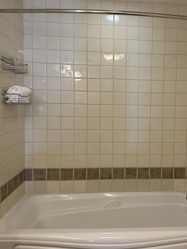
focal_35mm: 34
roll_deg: -0.9
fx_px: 245
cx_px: 130
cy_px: 124
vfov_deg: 54.0
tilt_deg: -5.1
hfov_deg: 41.1
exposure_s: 1/60
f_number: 1.78
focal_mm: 6.86
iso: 500
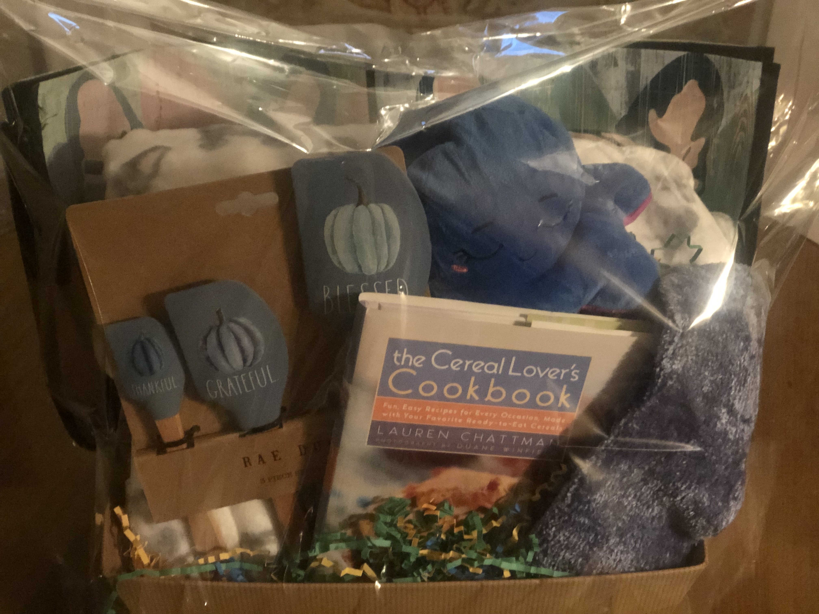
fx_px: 1349
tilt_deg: -39.4
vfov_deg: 25.7
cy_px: 307
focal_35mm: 57
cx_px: 410
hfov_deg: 33.8
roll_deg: -0.4
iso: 1250
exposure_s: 1/30
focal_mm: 6.6
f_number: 2.8
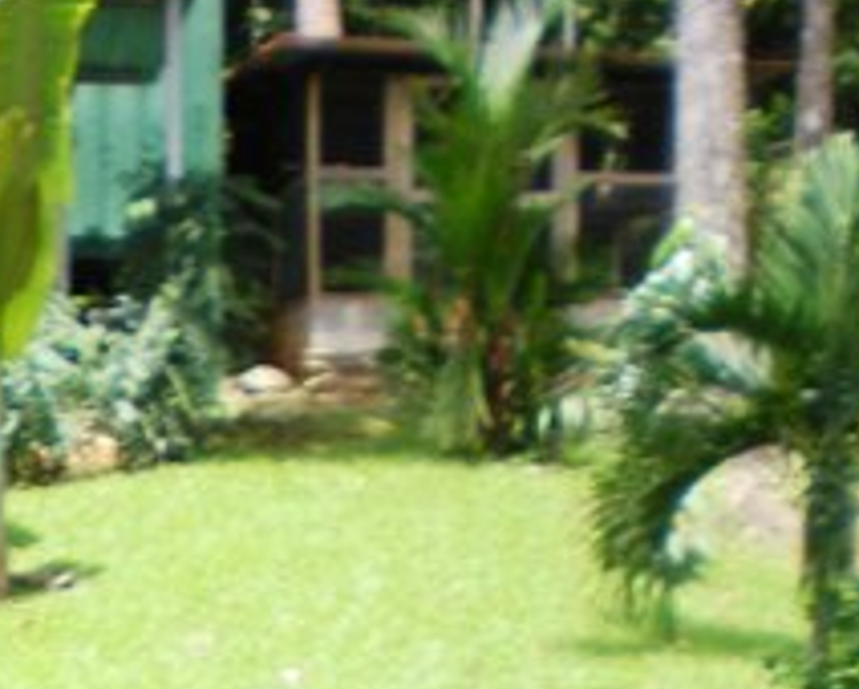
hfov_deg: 13.3
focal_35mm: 140
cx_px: -247
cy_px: 1159
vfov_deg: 10.5
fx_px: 3563
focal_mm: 6.3
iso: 64
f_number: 3.1
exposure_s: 1/194
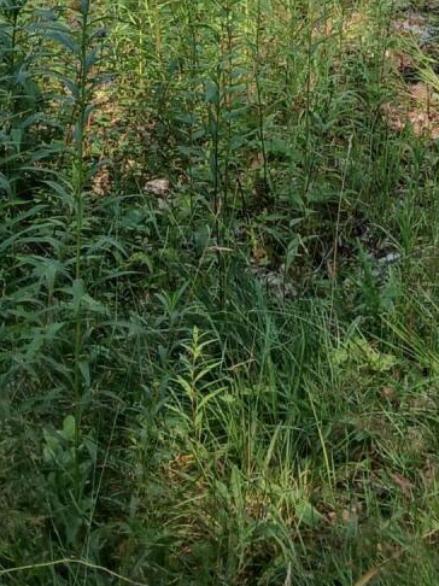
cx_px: 494
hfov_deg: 13.5
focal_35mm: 107
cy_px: -418
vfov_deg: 16.0
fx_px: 1811
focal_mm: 3.98
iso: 20
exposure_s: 1/317
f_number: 1.8
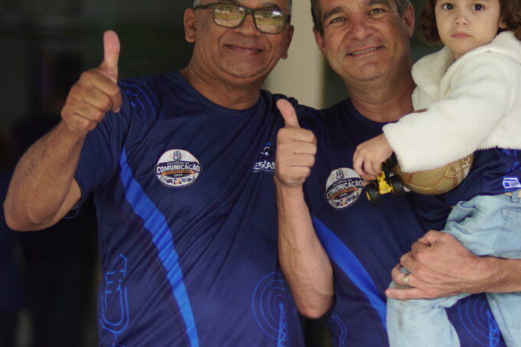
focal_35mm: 194
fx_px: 2803
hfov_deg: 10.6
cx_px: 331
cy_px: 160
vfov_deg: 7.1
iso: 100
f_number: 1.8
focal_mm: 85
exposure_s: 1/60
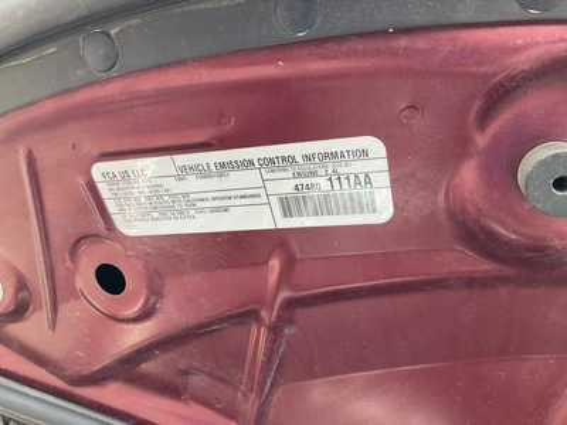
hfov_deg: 61.7
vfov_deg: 48.2
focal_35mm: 29
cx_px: 284
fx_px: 475
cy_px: 212
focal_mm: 3
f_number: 1.8
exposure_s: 1/190
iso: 25
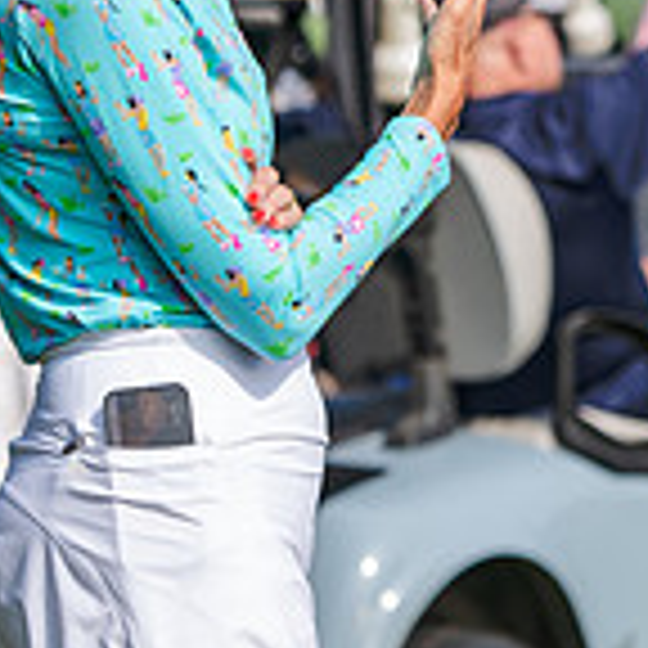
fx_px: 7413
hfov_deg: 5.0
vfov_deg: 5.0
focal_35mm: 350
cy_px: -25
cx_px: 540
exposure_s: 1/640
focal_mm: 102
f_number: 3.5
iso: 64
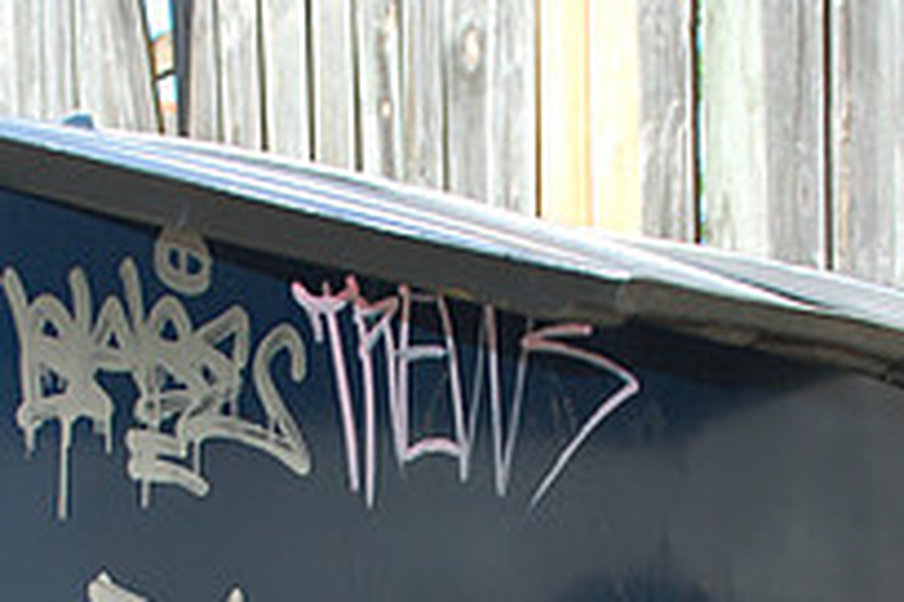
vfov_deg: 14.0
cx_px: 434
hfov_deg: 21.7
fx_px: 2360
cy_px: 783
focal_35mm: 94
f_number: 3.8
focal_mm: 22
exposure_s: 1/160
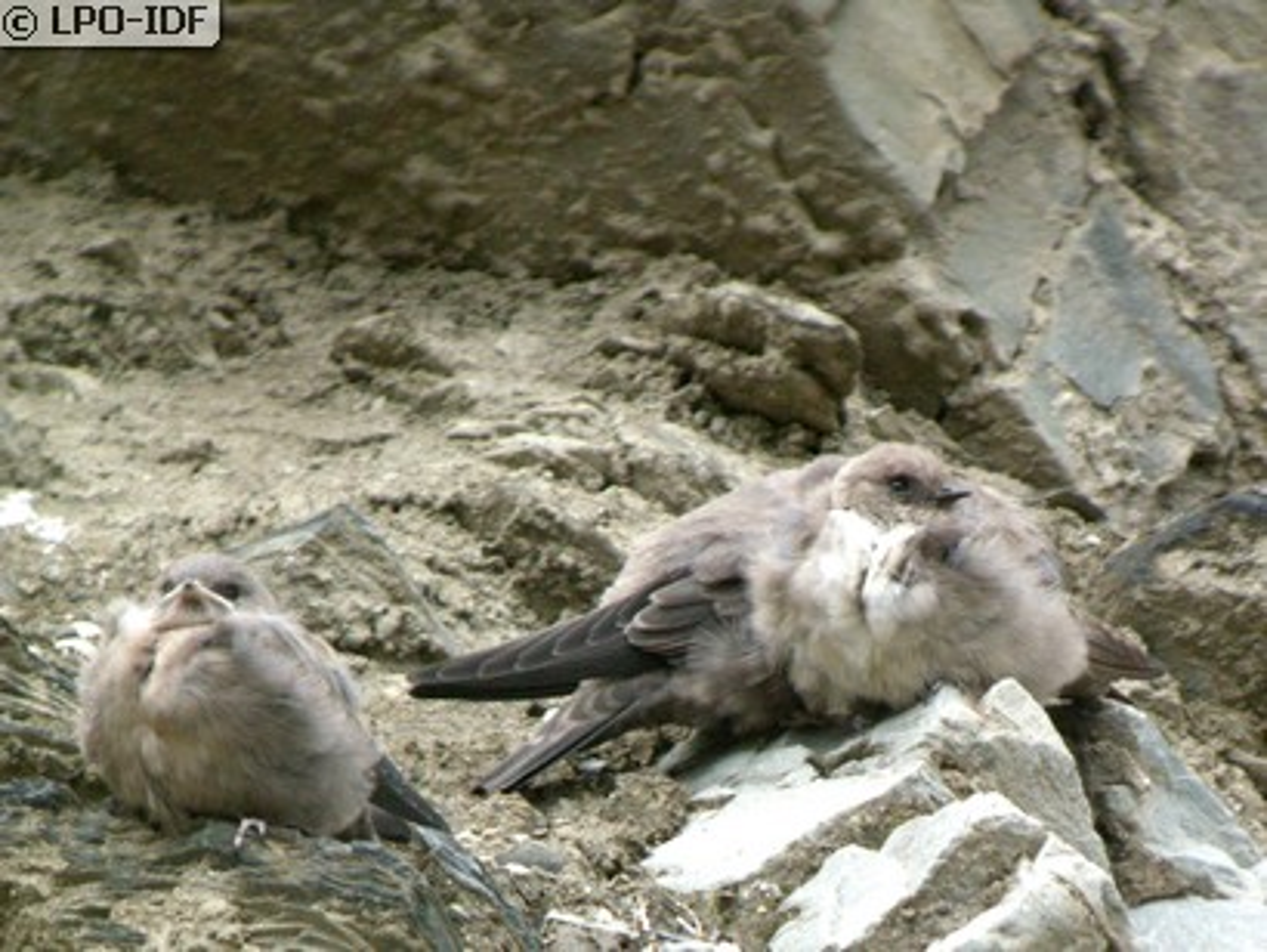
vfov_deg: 11.8
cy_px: 476
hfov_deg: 15.6
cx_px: 634
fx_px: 4614
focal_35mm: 126
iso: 759
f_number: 5.3
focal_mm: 26.3
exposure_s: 1/125
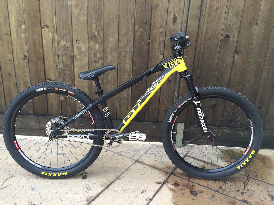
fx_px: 230
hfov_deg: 61.7
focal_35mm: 29
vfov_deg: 48.2
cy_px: 102
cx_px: 137
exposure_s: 1/214
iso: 32
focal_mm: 4.15
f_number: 2.2
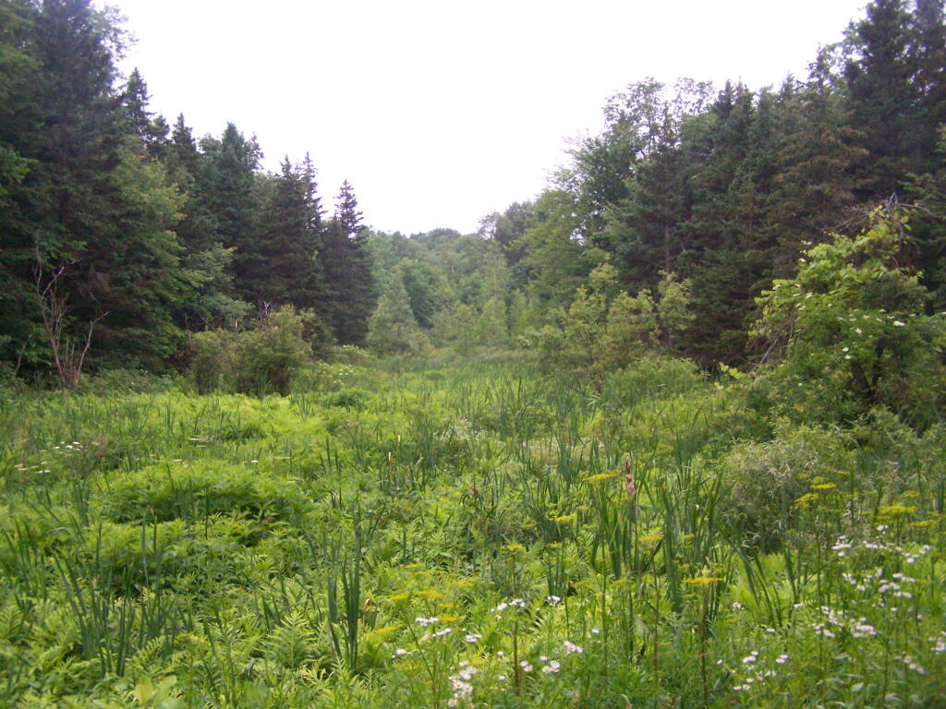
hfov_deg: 49.0
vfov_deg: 37.7
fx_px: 1038
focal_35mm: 38
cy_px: 354
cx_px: 473
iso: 400
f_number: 2.8
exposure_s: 1/250
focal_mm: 6.3
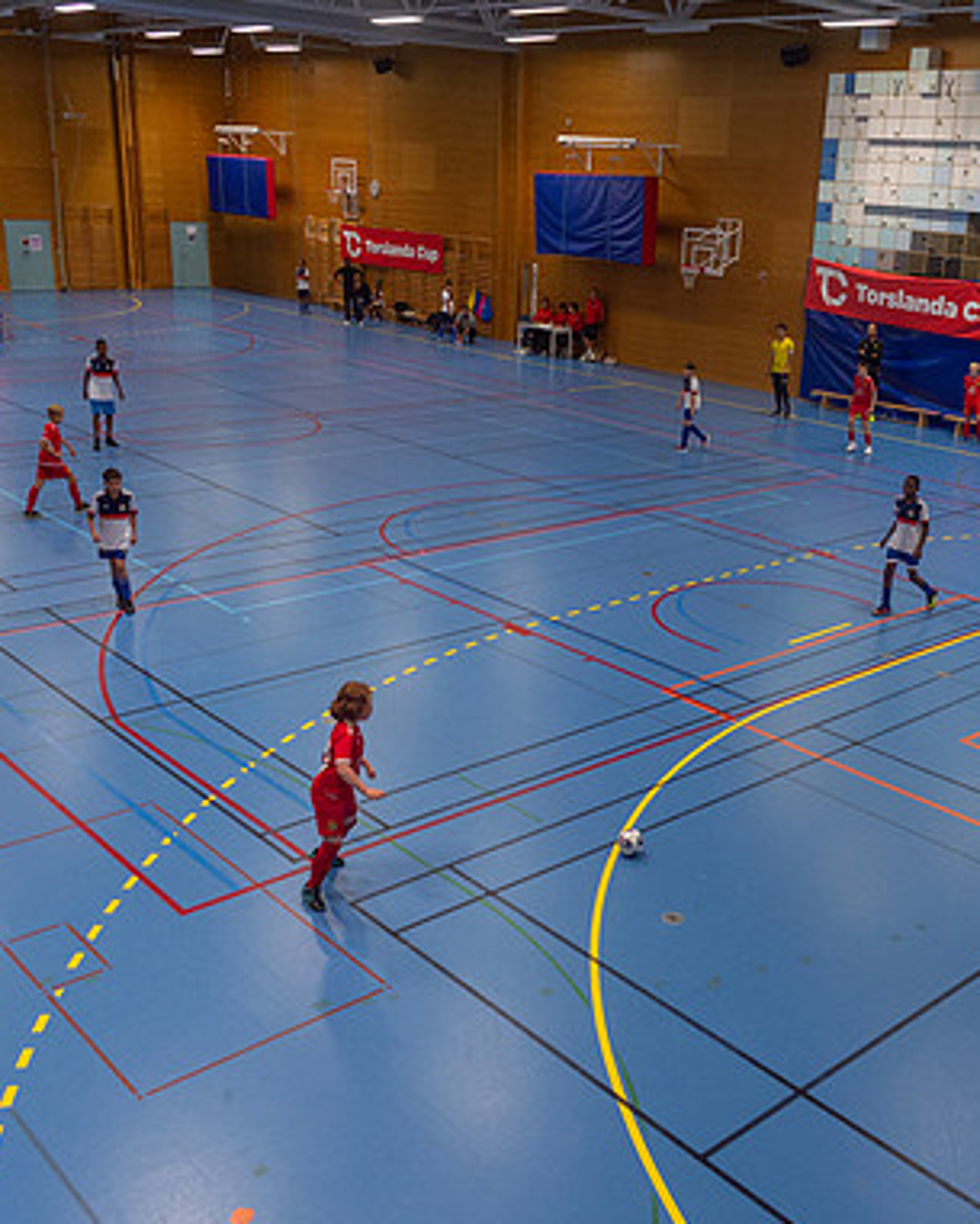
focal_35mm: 36
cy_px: 617
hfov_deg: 40.9
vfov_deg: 50.3
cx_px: 610
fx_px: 1305
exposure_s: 1/400
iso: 900
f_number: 3.5
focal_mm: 24
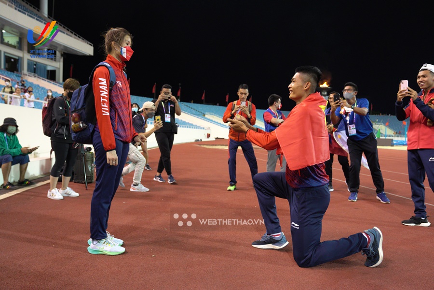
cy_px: 145
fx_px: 374
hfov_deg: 60.3
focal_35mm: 31
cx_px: 217
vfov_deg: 42.3
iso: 3200
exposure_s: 1/400
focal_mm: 31
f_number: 4
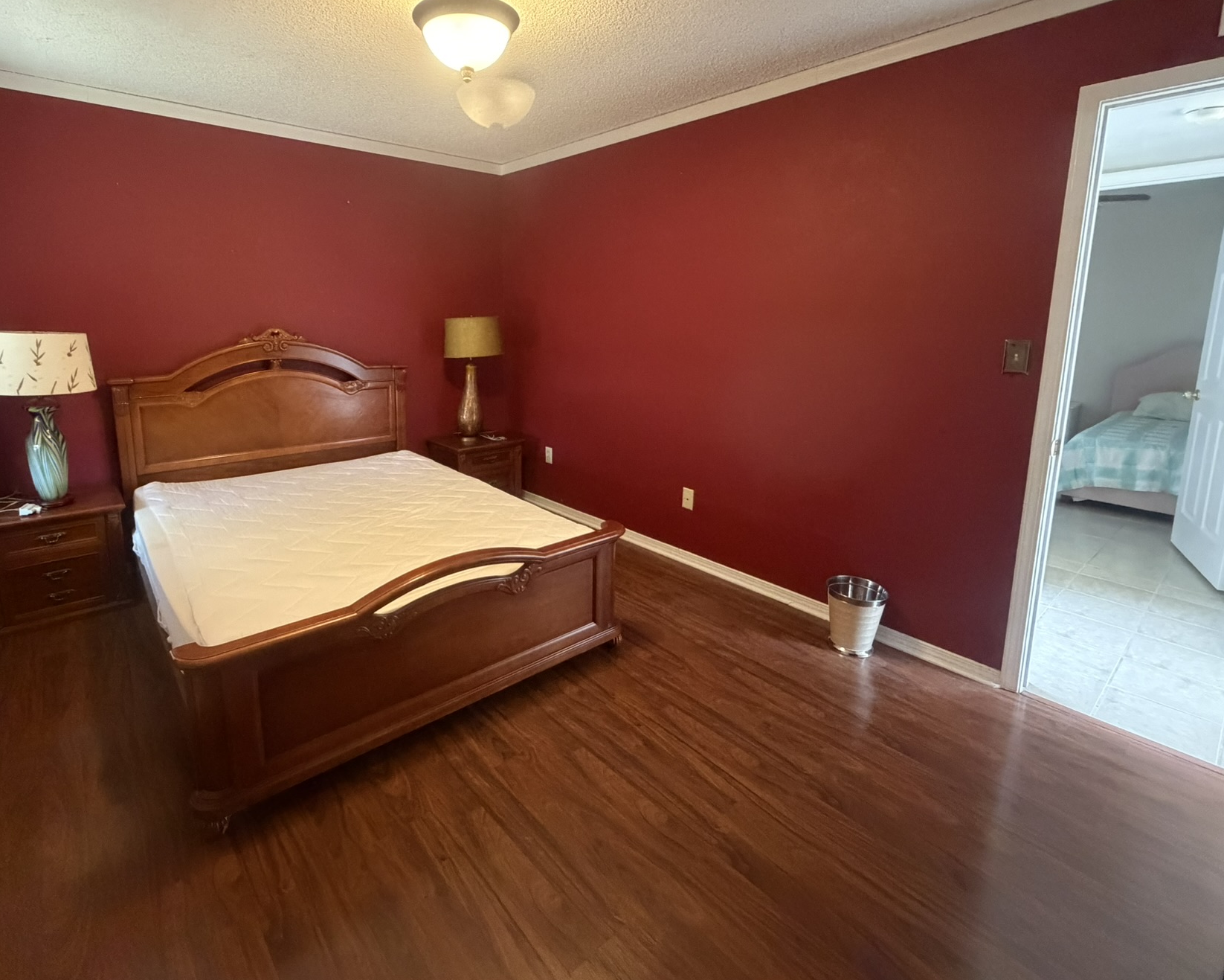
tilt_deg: -9.6
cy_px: 412
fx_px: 616
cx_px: 558
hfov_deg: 89.4
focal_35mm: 17
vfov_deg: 76.4
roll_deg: -0.1
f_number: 2.2
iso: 1000
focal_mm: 2.22
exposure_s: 1/60
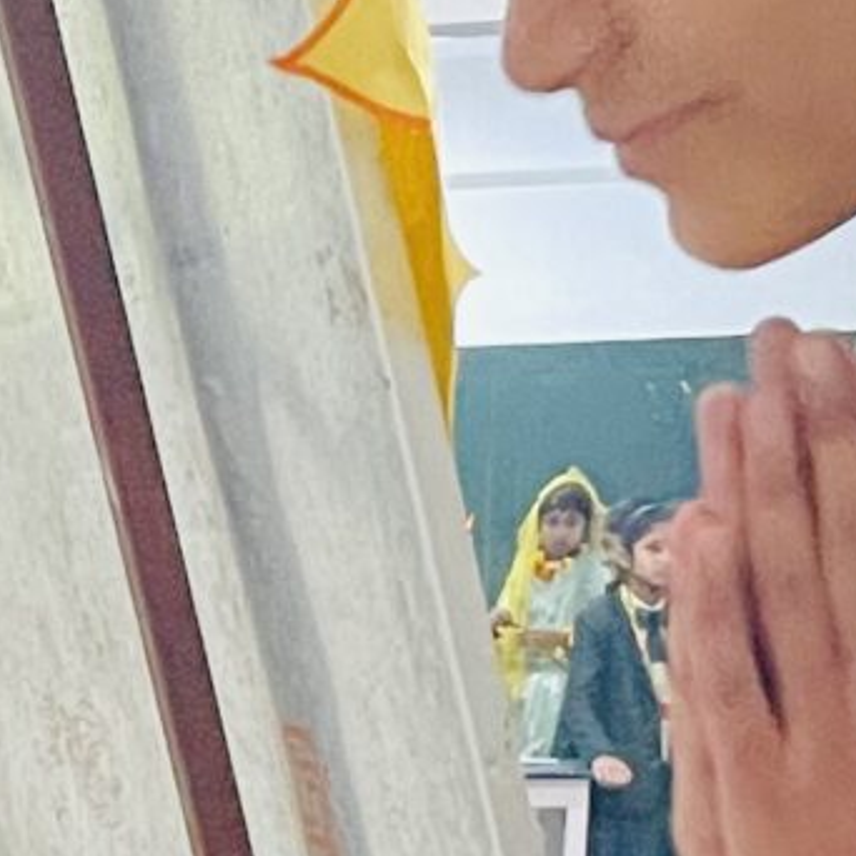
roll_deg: +2.4
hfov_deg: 9.7
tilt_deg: -13.1
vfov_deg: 9.5
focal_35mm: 172
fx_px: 4812
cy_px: 1702
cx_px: -631
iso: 320
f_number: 1.6
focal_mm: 4.2
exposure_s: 1/50
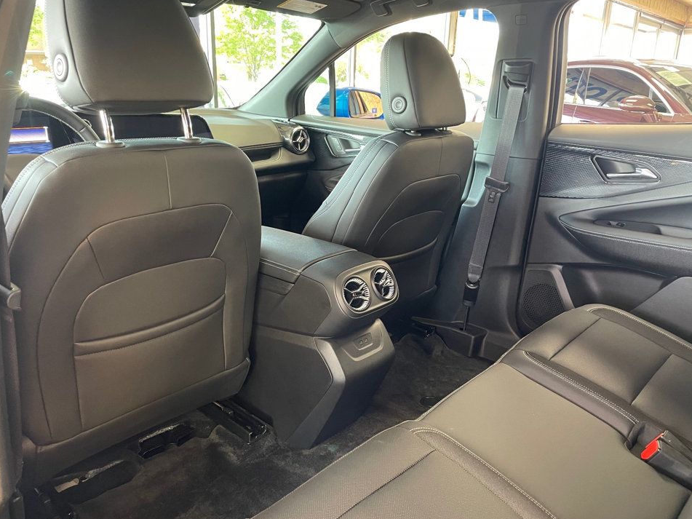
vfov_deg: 49.7
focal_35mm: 28
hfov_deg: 63.5
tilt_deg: -17.1
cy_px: 250
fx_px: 560
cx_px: 348
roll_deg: -1.2
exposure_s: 1/60
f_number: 1.6
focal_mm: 4.2
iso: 320
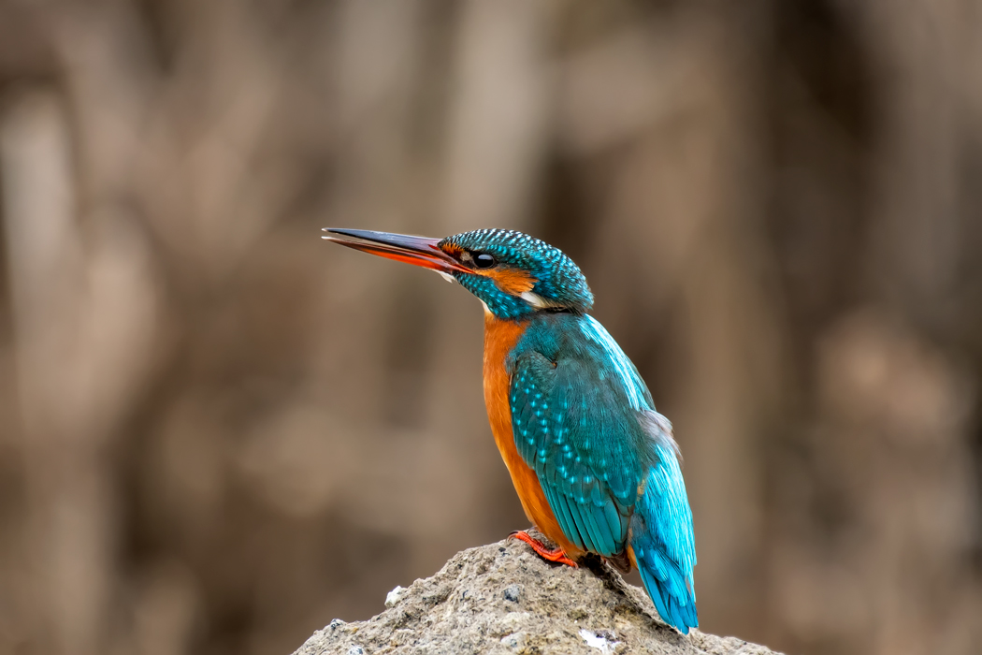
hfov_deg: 2.7
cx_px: 491
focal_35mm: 750
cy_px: 328
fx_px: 20457
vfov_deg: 1.8
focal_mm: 500
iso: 500
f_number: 5.6
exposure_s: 1/500
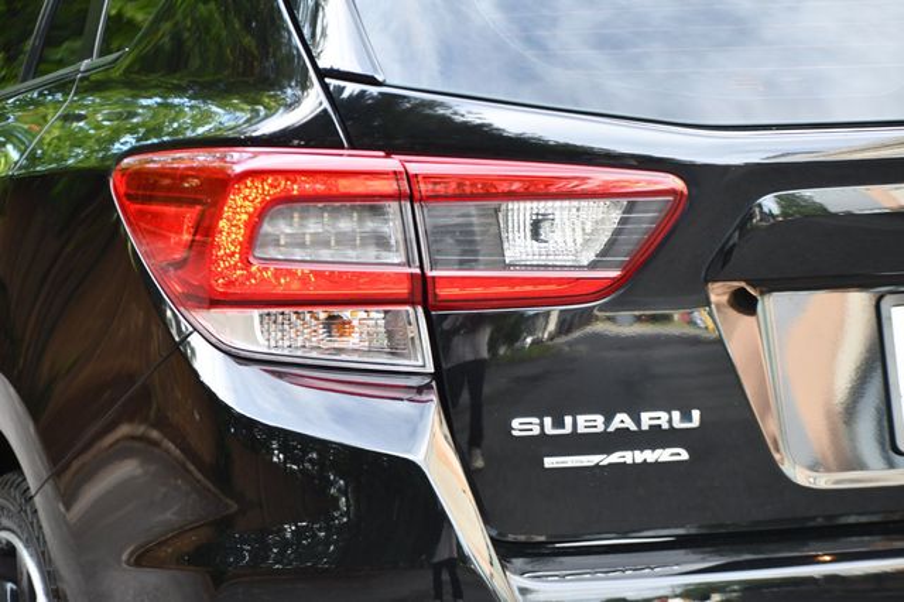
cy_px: 301
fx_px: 3238
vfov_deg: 10.6
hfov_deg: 15.9
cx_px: 452
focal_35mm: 129
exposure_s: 1/250
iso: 800
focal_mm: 86
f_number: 4.8
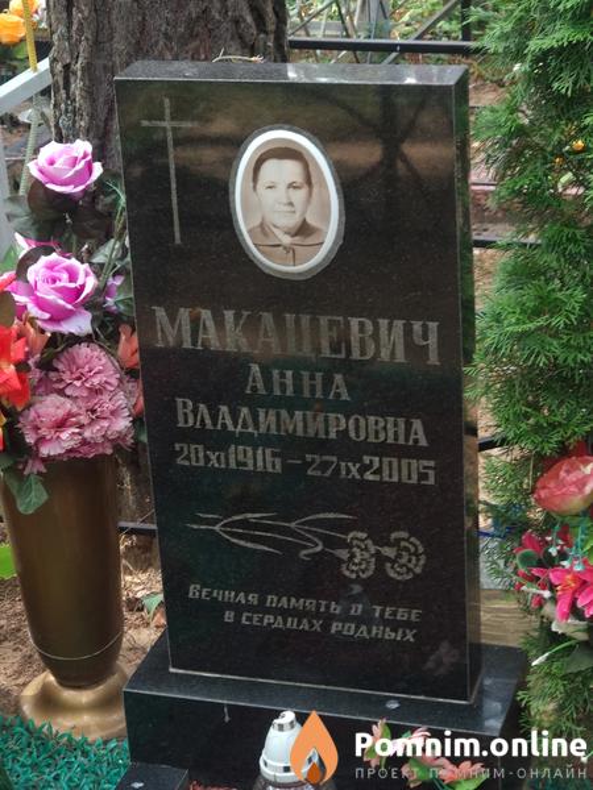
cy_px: 395
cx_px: 296
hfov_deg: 28.0
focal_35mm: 52
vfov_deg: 36.8
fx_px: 1188
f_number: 2.6
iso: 160
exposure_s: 1/60
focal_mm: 5.99
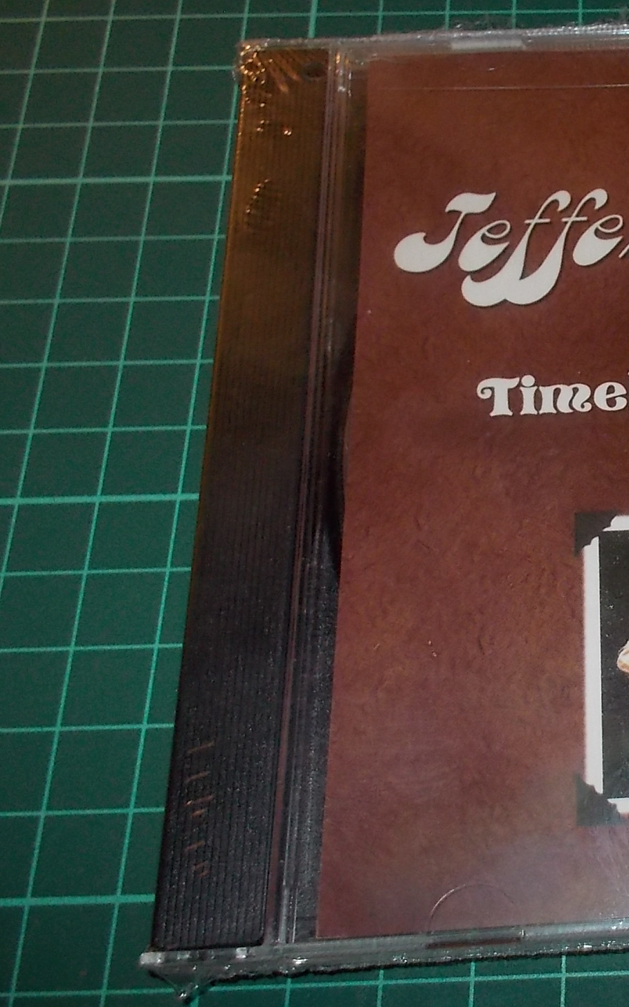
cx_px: 749
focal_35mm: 48
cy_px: 493
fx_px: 1317
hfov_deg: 24.4
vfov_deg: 41.8
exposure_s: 1/30
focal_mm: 4.1
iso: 200
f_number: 3.3
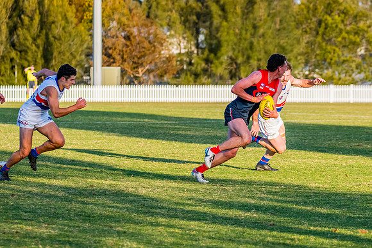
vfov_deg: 5.8
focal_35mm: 236
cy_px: 137
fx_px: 2440
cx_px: 242
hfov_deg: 8.7
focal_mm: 170
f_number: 5.6
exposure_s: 1/1600
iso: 800
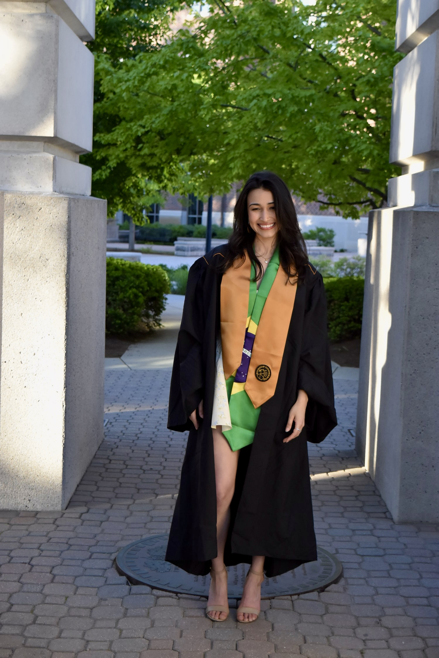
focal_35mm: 60
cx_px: 220
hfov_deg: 22.6
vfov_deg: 33.4
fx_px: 1097
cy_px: 329
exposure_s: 1/500
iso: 900
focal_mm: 40
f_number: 5
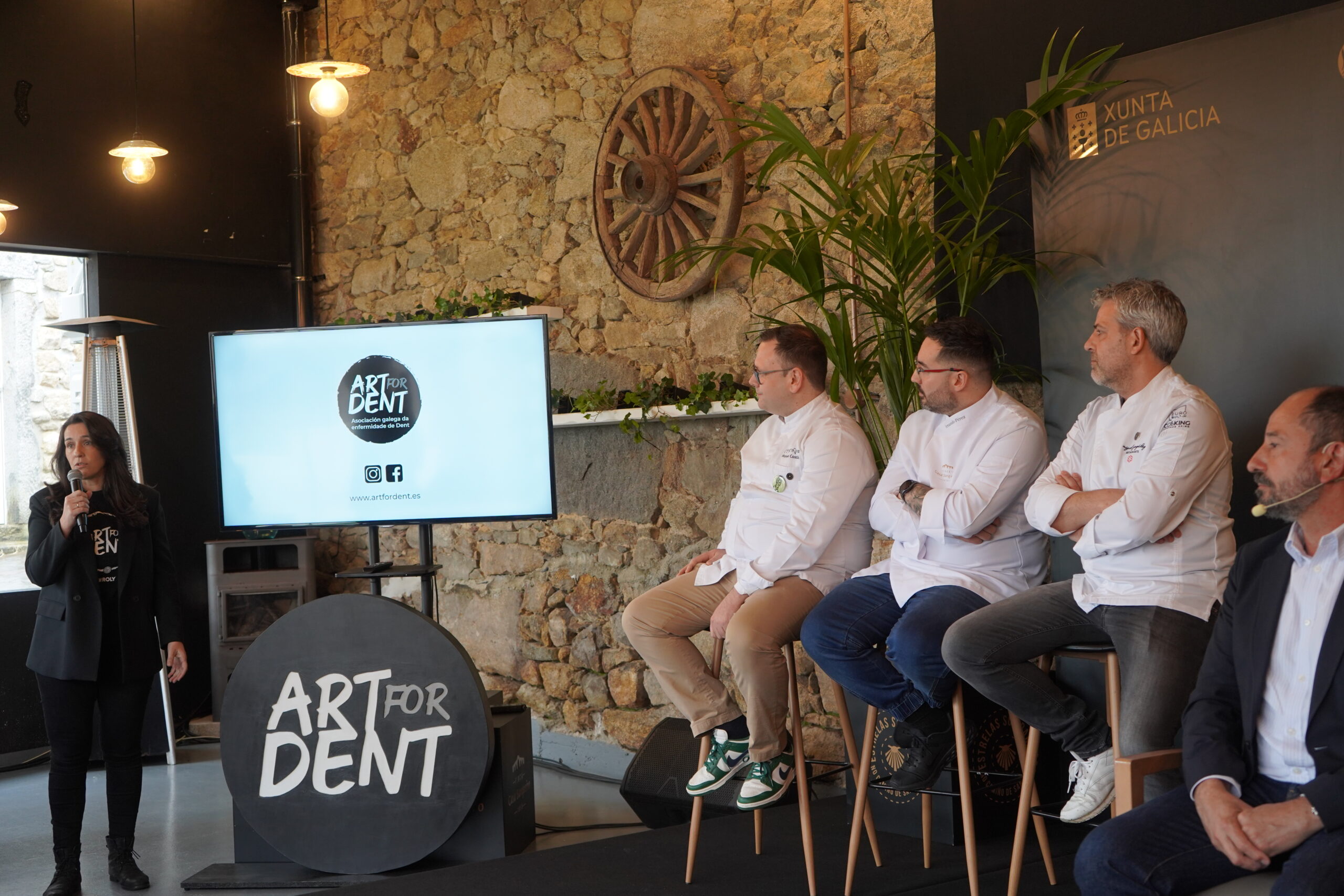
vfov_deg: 29.9
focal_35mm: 45
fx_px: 1680
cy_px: 448
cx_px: 672
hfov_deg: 43.6
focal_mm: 45
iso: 1000
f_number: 4.5
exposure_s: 1/160
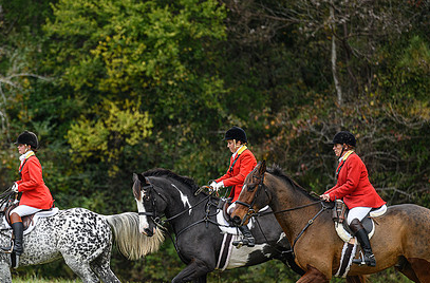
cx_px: 117
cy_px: 167
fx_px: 3855
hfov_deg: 6.4
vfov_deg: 4.2
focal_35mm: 324
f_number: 3.2
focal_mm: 200
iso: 400
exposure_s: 1/500
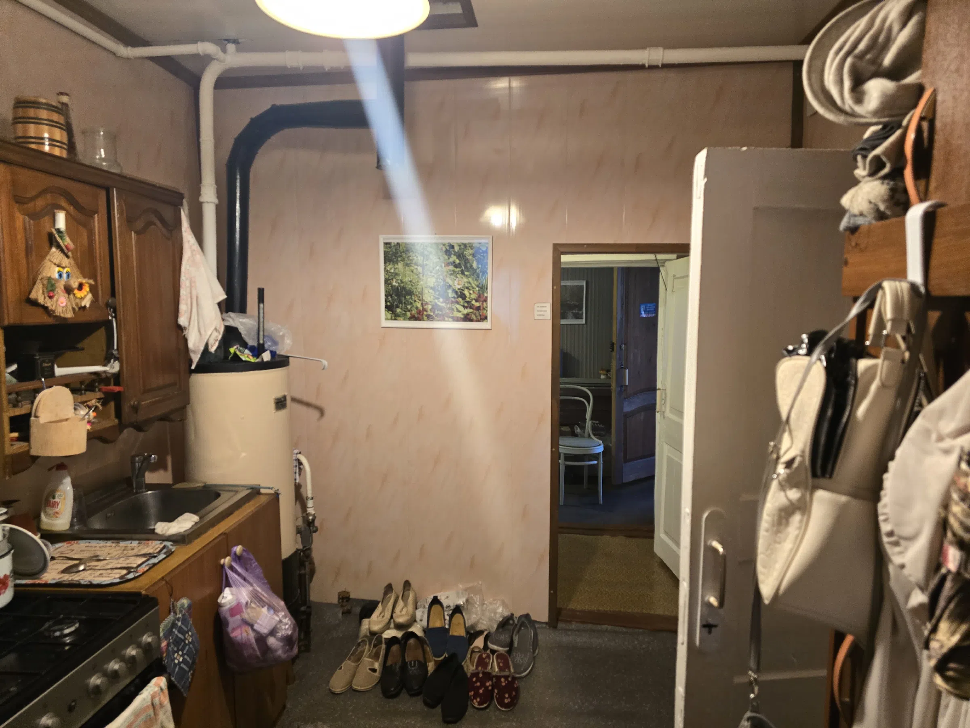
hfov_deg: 73.9
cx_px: 485
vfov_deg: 58.9
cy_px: 364
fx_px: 644
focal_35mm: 23
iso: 800
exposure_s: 1/120
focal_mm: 6.3
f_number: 1.7
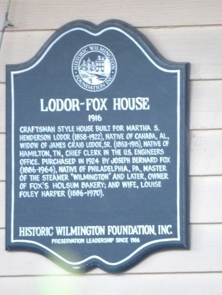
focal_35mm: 1053
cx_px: 111
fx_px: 9004
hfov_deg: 1.4
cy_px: 148
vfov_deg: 1.9
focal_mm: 188.8
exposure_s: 1/20
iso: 800
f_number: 5.7
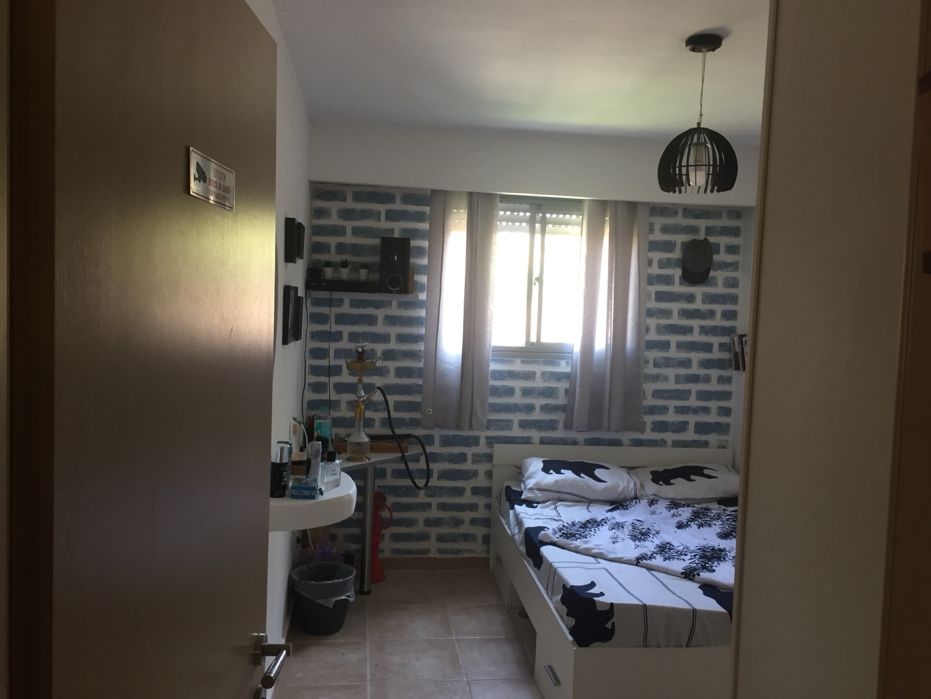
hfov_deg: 61.7
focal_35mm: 29
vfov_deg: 48.2
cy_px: 350
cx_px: 466
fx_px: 780
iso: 100
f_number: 2.2
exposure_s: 1/33
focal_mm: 4.15
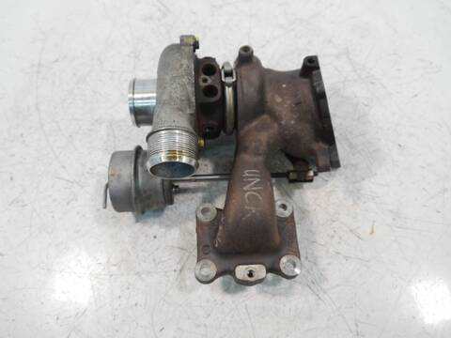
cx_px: 226
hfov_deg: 63.4
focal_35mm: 28
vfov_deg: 49.7
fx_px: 365
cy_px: 169
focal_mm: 14
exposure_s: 1/125
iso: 1250
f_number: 3.5
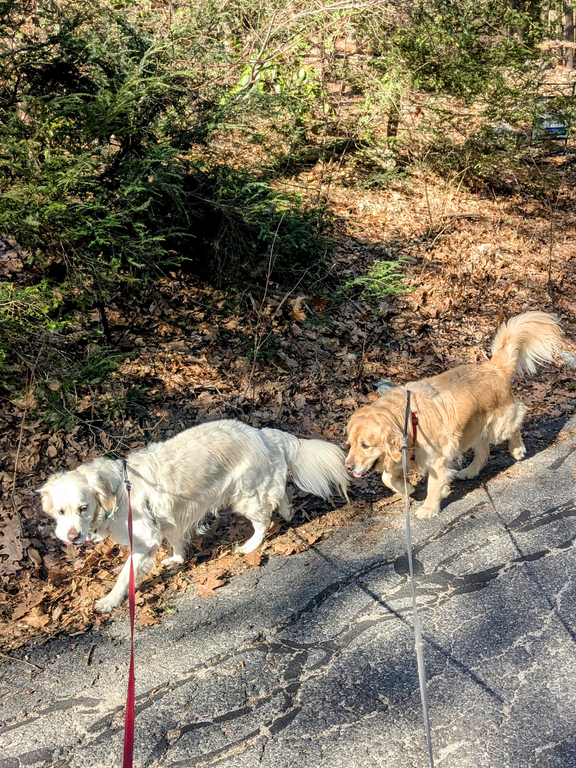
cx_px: 288
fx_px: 599
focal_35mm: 27
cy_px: 384
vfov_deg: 65.3
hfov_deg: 51.4
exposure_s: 1/632
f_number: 1.73
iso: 43
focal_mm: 4.38
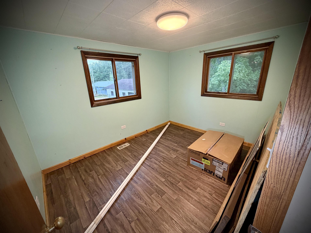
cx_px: 156
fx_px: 126
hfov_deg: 102.1
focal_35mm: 14
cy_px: 116
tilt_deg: -17.8
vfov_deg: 85.7
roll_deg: +2.5
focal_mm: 2.22
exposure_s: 1/60
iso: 250
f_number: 2.2
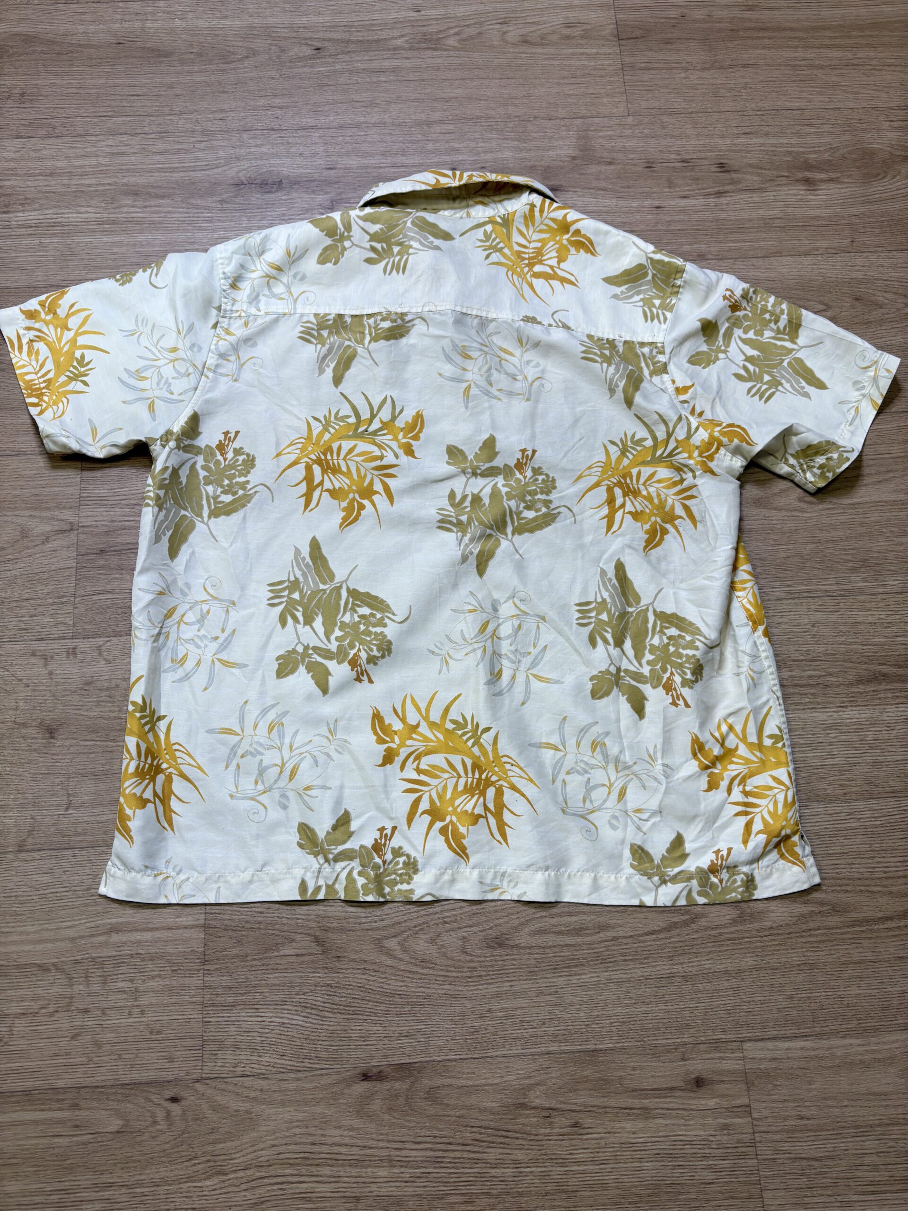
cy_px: 606
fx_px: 909
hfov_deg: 53.1
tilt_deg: -73.1
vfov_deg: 67.3
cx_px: 454
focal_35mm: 26
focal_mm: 5.96
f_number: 1.6
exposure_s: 1/100
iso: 64
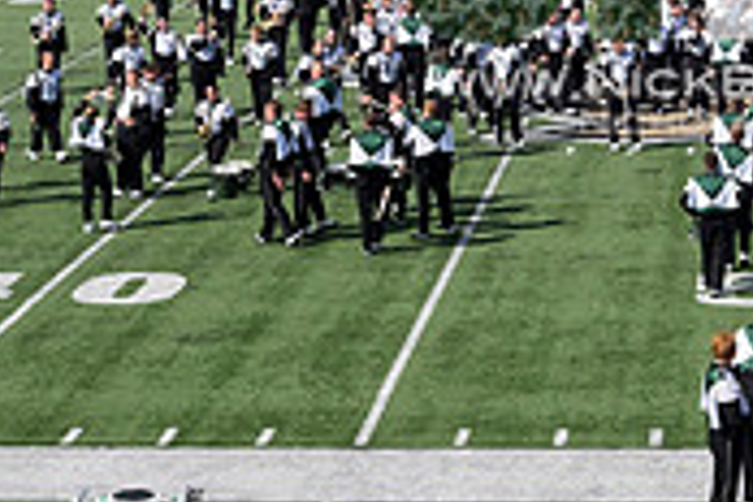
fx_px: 2865
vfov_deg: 9.9
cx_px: 731
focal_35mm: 137
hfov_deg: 14.8
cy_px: -71
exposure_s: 1/400
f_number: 9
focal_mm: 27
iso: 200
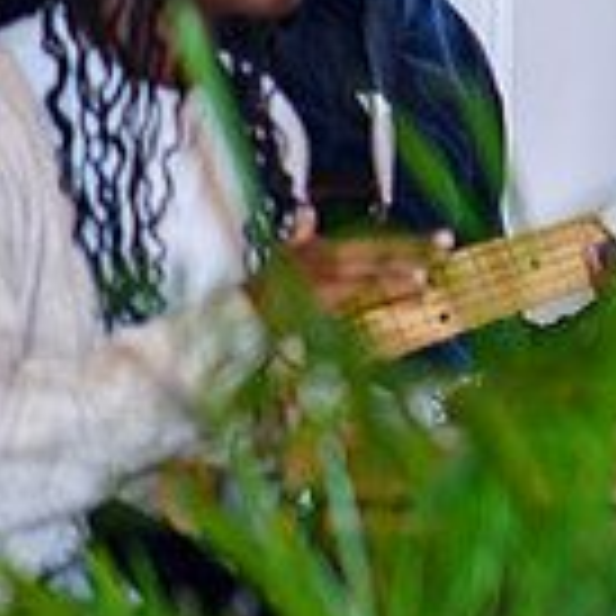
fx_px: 12704
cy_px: -3
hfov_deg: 2.7
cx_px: 2165
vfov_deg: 2.8
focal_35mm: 631
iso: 100
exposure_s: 1/100
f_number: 1.4
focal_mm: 105
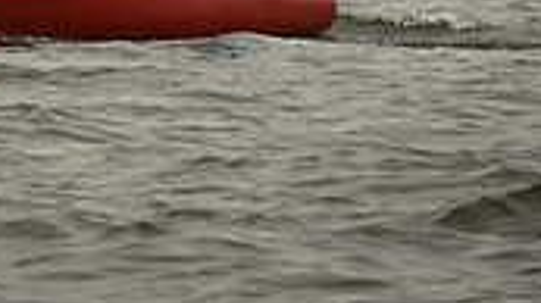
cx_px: -39
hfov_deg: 2.8
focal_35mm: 772
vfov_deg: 1.6
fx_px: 11066
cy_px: -597
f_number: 5.6
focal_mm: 220
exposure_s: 1/1250
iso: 320
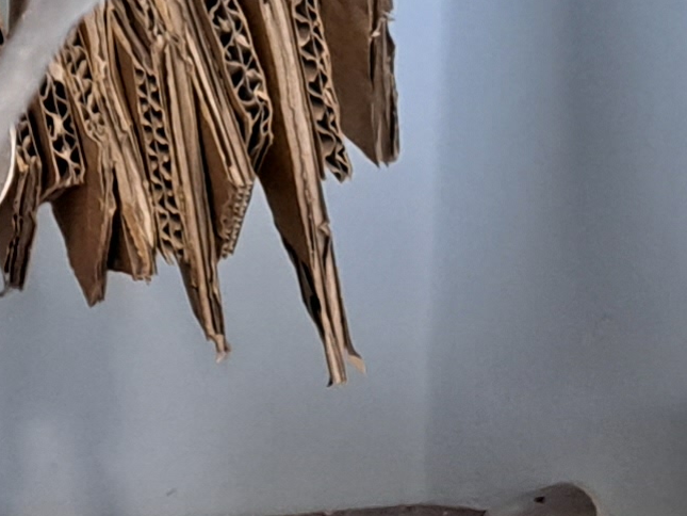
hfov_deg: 11.3
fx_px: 3414
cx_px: -87
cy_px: 1058
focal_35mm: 172
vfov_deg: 8.2
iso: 250
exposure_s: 1/50
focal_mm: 5.23
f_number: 1.8
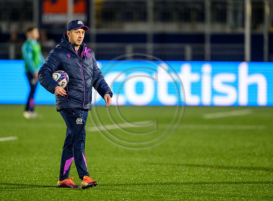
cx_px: 116
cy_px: 100
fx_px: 3491
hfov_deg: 4.5
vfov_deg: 3.3
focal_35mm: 446
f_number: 2.8
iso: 5000
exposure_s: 1/1250
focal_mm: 400
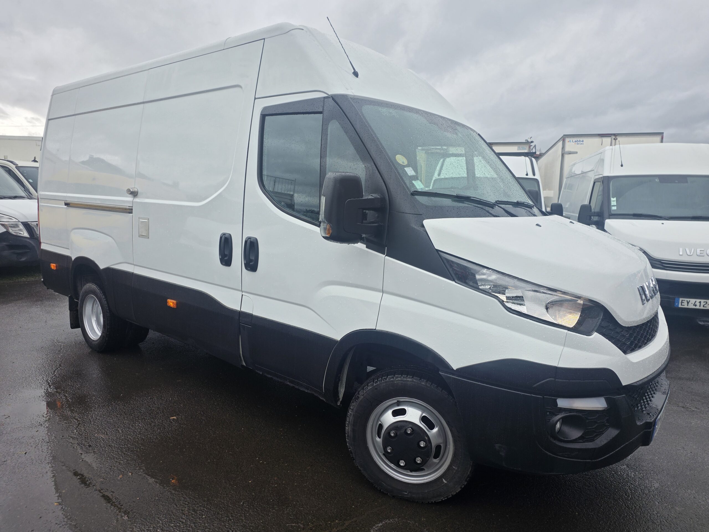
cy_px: 266
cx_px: 354
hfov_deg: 73.9
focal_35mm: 23
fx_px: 471
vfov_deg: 58.9
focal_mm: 6.25
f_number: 1.7
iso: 25
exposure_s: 1/359
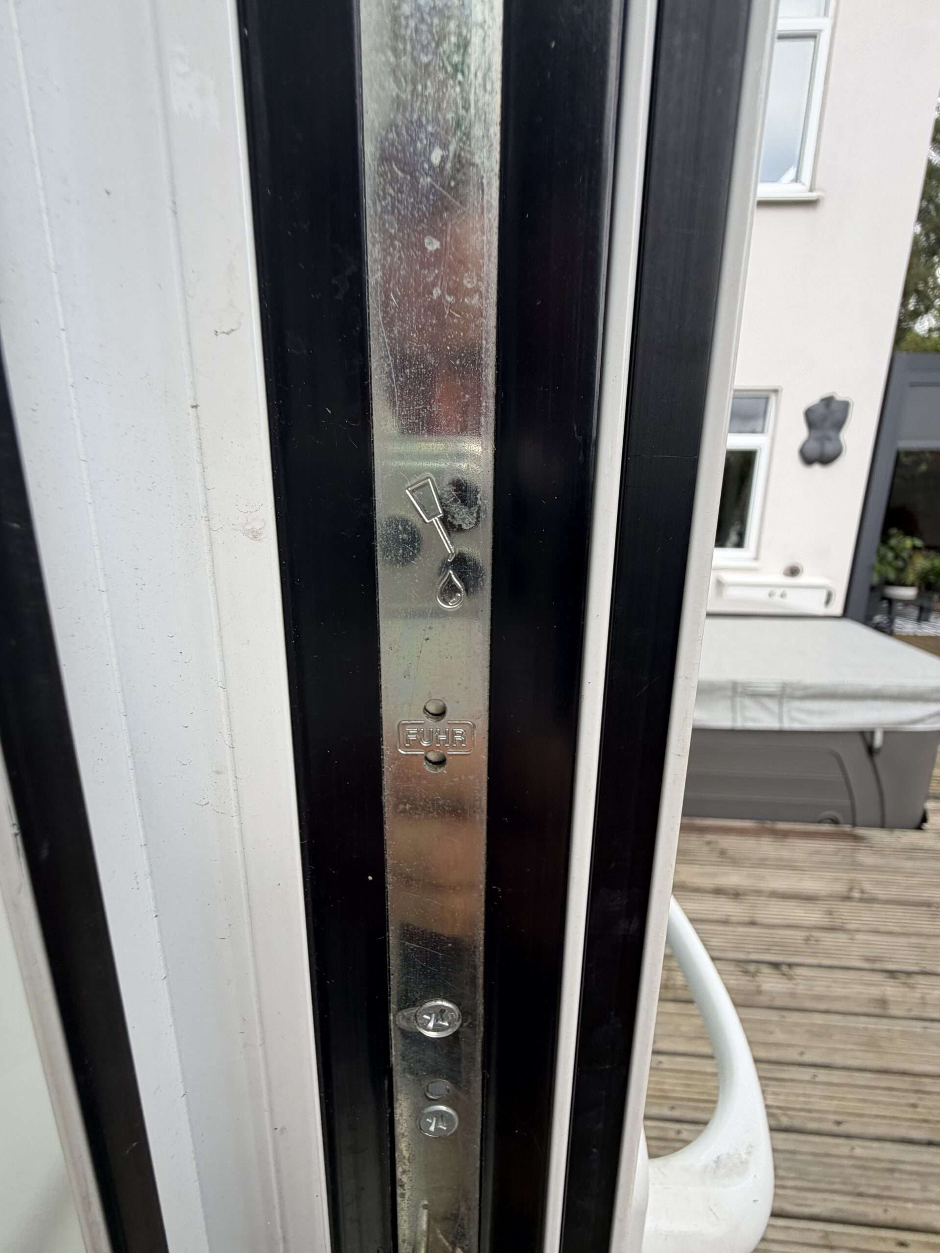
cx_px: 470
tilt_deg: -12.9
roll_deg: -0.9
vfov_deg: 102.1
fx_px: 507
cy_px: 626
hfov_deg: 85.7
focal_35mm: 14
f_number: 2.2
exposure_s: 1/183
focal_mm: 2.22
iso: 40
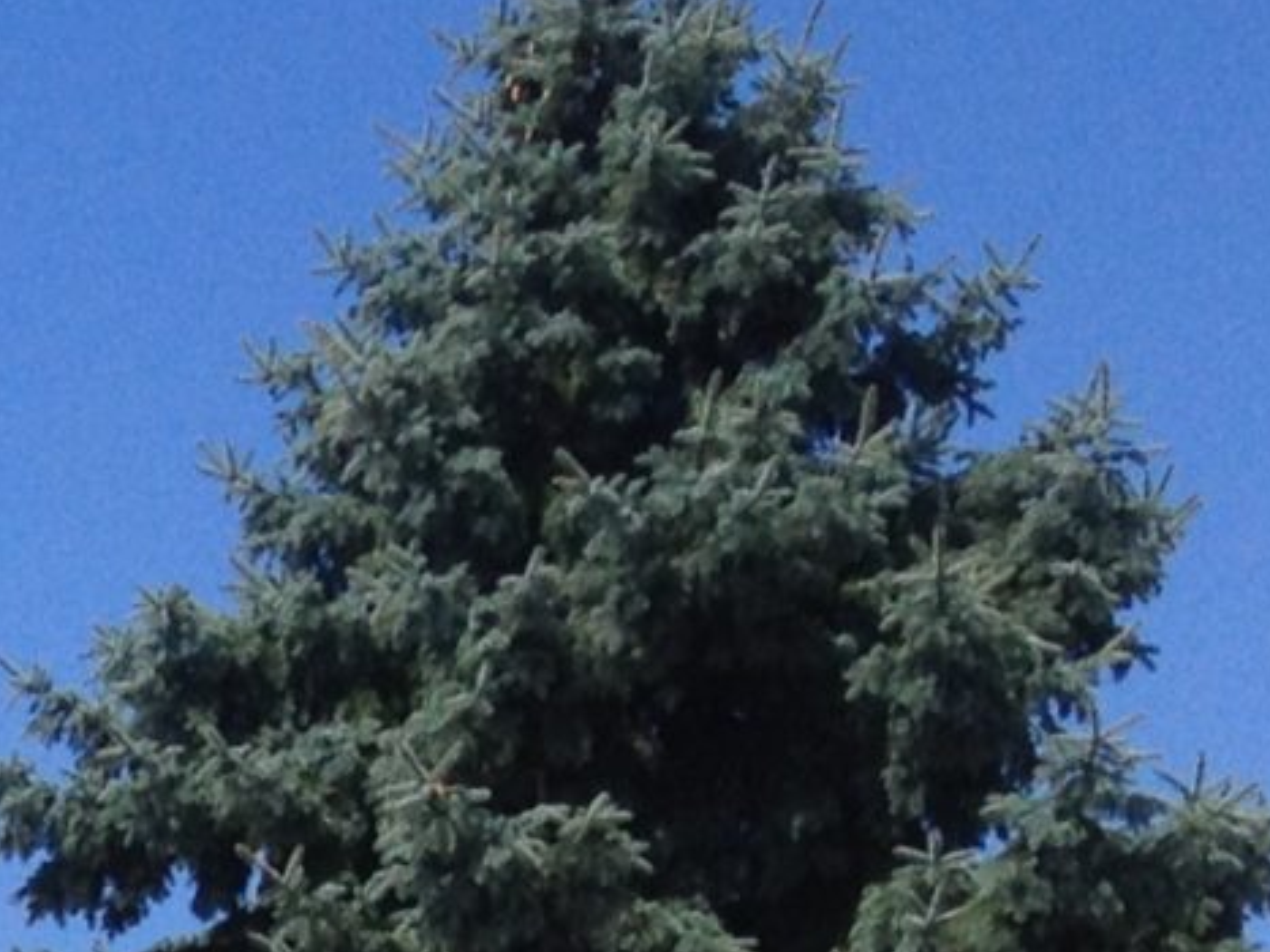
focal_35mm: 192
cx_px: -1545
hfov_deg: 9.4
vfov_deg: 7.2
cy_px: 2323
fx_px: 7042
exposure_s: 1/2045
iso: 50
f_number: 2.4
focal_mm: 4.28
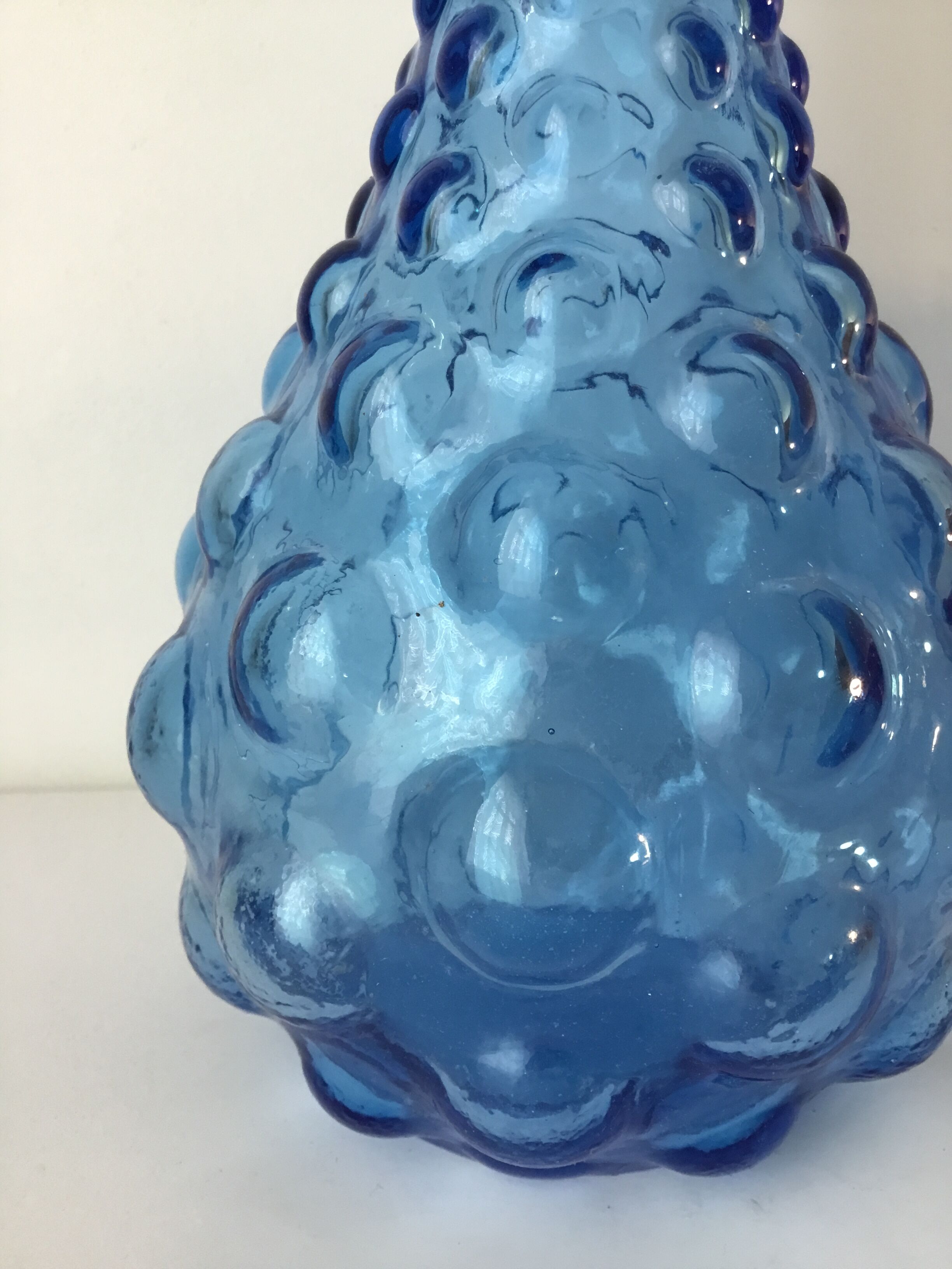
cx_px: 476
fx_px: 1137
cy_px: 634
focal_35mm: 31
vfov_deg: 58.4
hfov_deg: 45.4
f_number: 2.4
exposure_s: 1/33
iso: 100
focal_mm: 3.3
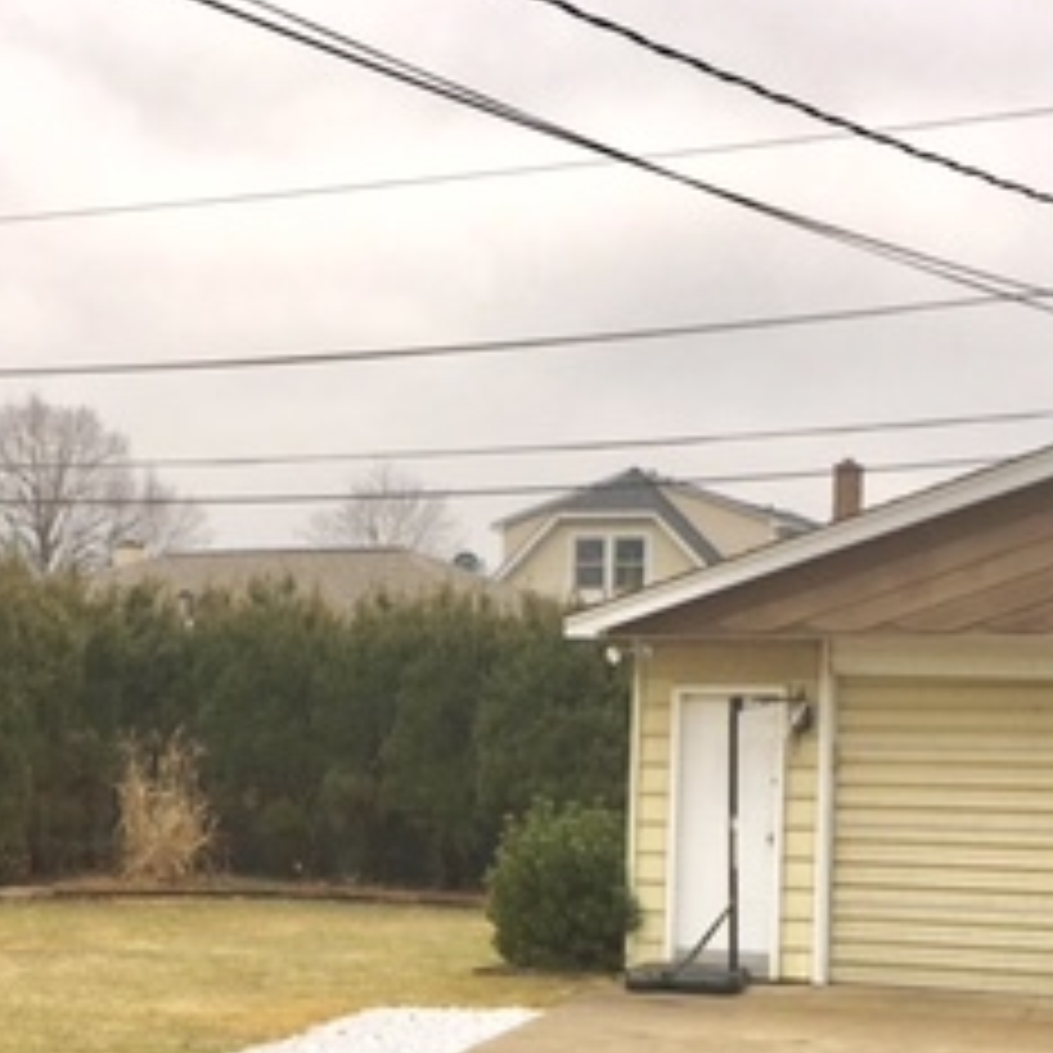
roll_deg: -1.4
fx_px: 2409
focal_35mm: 70
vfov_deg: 24.0
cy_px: 950
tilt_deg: -2.5
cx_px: 468
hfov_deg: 24.6
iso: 32
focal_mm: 4.15
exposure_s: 1/1350
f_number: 2.2
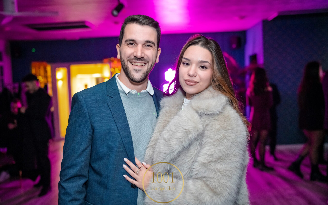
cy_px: 102
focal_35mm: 36
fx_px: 322
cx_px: 163
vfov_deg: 35.3
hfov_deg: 54.0
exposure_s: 1/80
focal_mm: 35
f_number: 2
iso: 4000
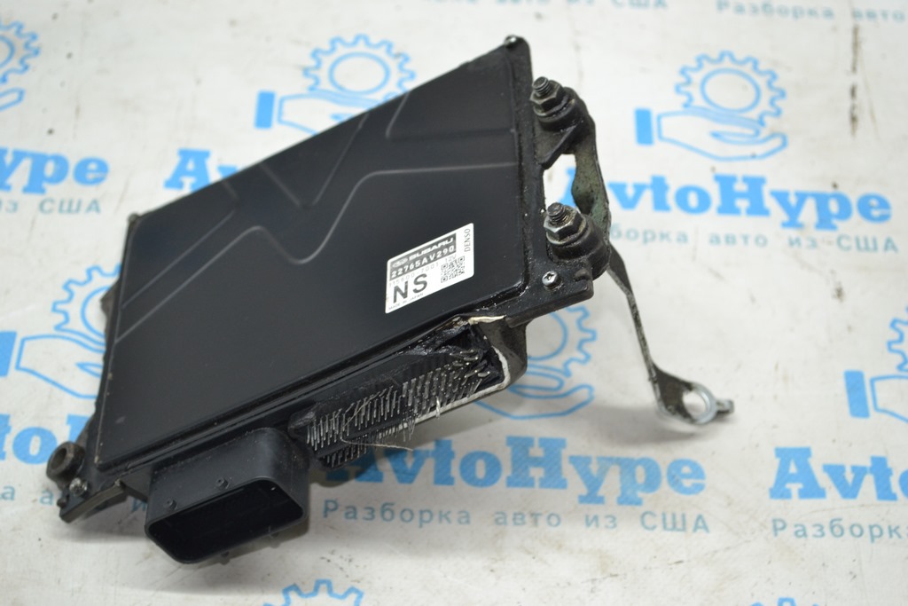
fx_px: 1740
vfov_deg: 19.7
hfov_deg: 29.2
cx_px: 454
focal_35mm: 69
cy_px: 303
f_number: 5.3
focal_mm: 46
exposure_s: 1/60
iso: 560
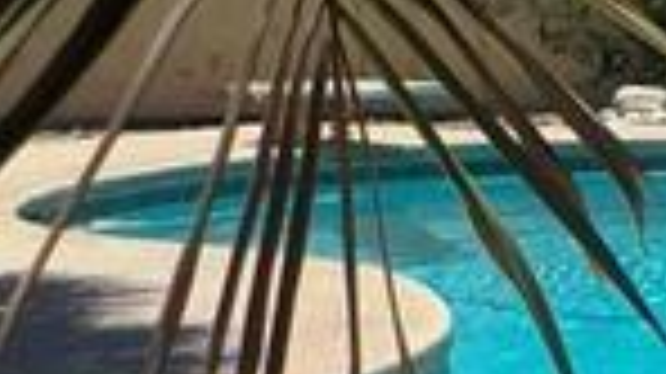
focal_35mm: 141
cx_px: 1004
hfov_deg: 14.2
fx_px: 2488
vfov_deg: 8.5
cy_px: 347
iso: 125
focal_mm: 4.1
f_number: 6.6
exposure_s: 1/800
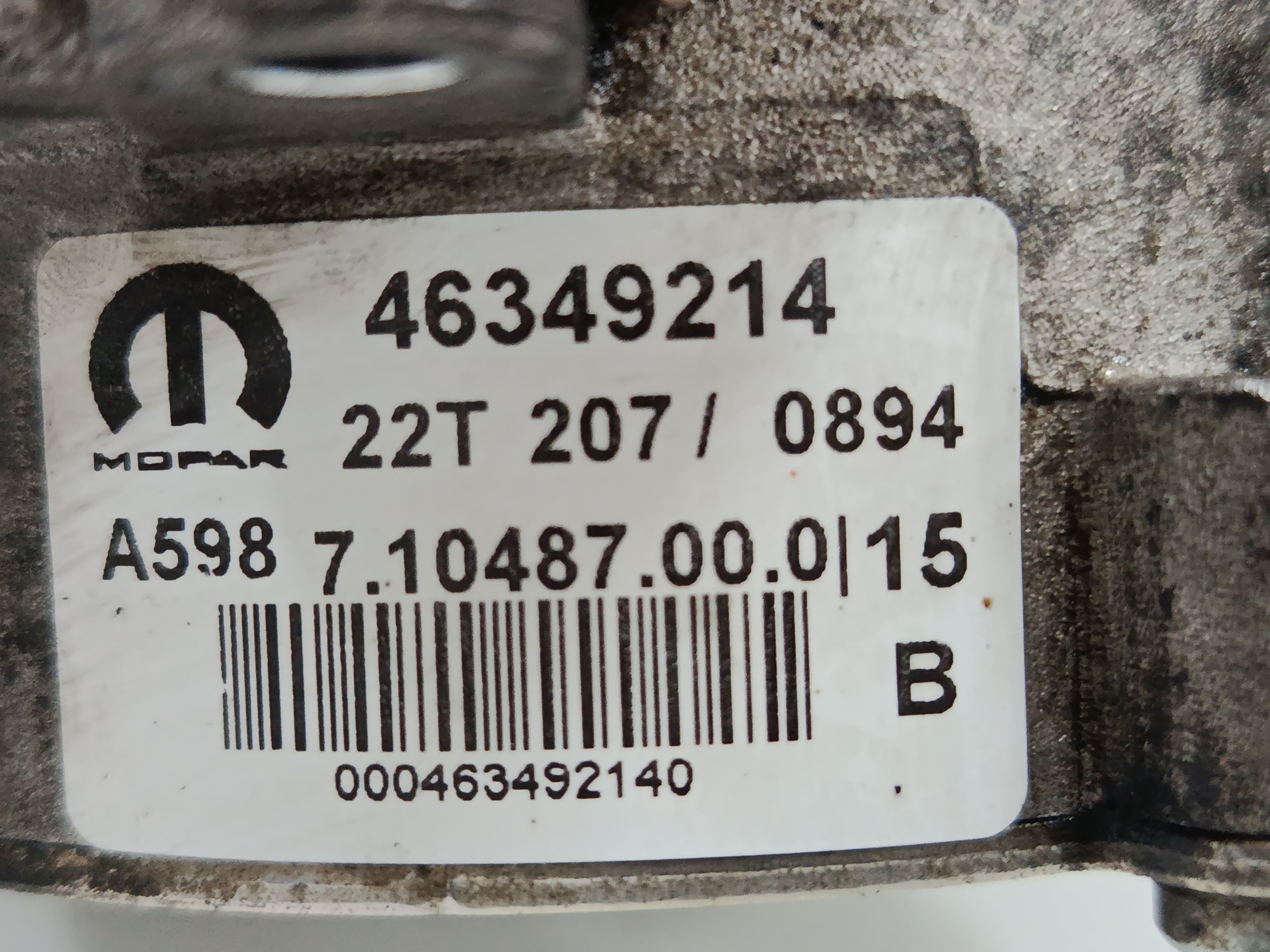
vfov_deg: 30.9
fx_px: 1724
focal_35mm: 47
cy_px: 476
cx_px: 635
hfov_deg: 40.4
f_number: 1.7
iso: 1068
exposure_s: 1/33.3
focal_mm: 5.24
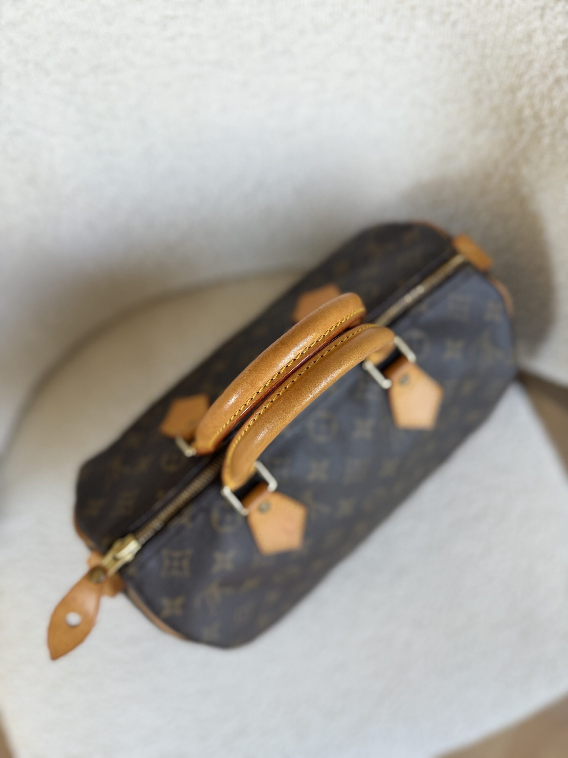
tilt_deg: -82.3
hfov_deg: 56.8
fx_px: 525
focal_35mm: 24
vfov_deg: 71.6
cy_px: 379
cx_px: 284
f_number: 1.78
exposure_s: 1/107
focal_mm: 6.76
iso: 200
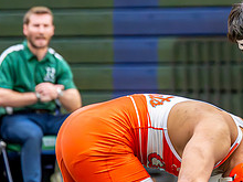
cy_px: 70
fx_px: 2422
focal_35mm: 345
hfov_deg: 5.7
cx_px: 263
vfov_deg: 4.3
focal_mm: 110
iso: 6400
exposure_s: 1/1000
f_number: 2.8
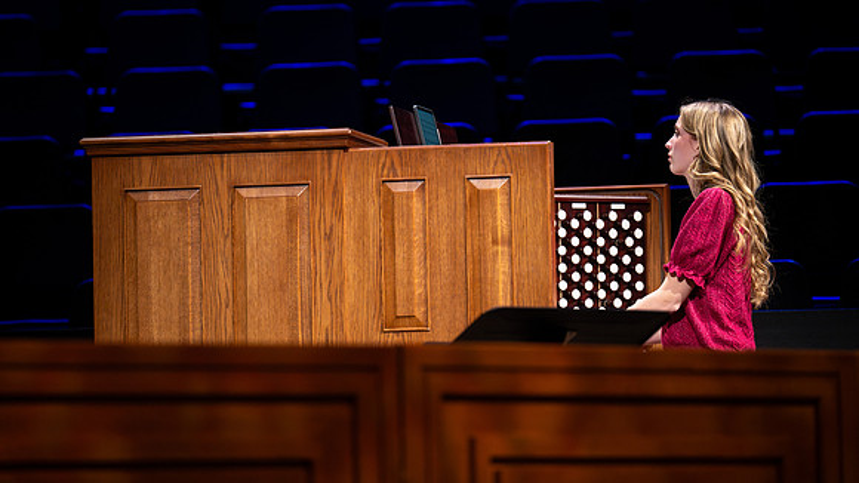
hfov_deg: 9.1
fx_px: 5407
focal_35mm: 237
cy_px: 243
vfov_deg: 5.1
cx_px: 429
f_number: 2.8
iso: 2500
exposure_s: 1/250
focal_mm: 200
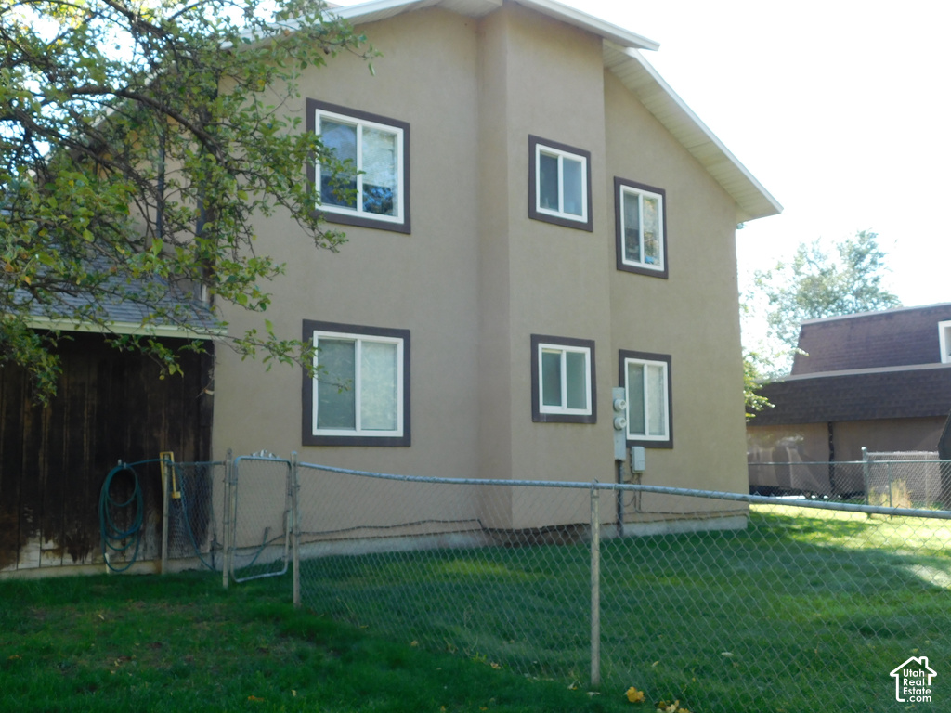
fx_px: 989
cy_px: 356
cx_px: 476
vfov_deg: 39.7
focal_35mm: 36
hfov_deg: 51.4
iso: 125
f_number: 3.5
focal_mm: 6.3
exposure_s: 1/160
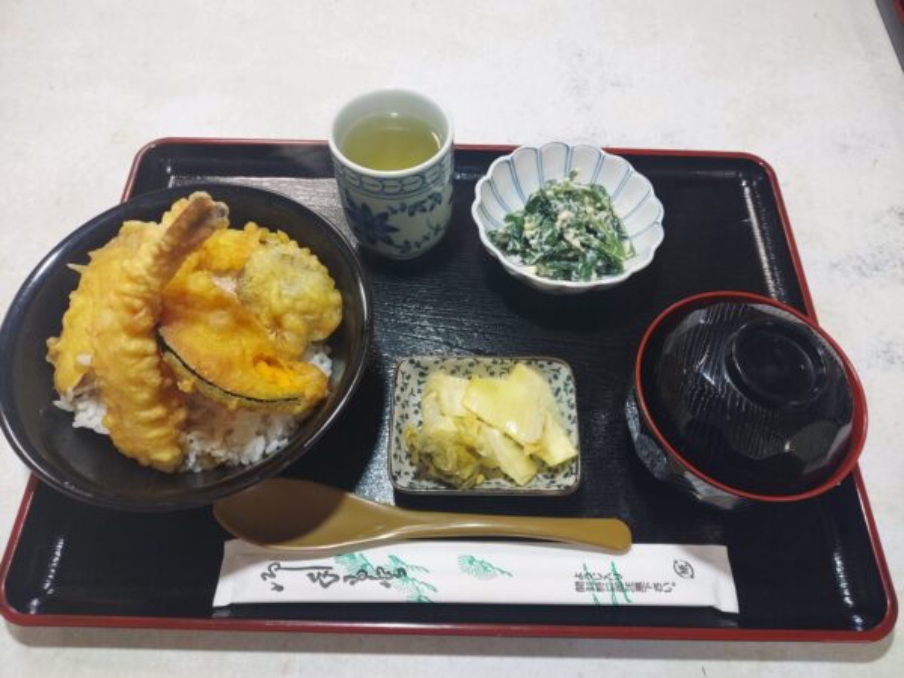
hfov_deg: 69.4
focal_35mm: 25
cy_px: 339
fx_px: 653
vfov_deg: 54.9
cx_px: 452
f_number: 2
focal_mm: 4.6
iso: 320
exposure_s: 1/40
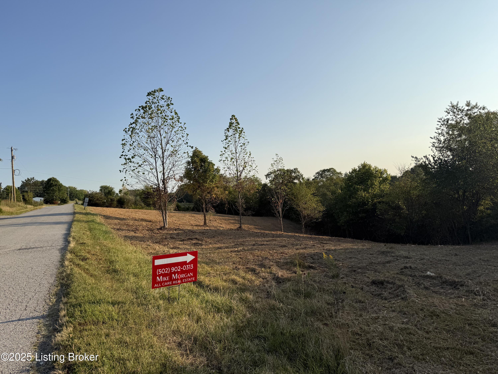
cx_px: 249
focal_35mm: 24
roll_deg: +3.4
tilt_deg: +1.6
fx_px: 345
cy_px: 187
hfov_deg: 71.6
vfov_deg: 56.8
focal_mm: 6.76
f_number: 1.78
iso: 80
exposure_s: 1/4975
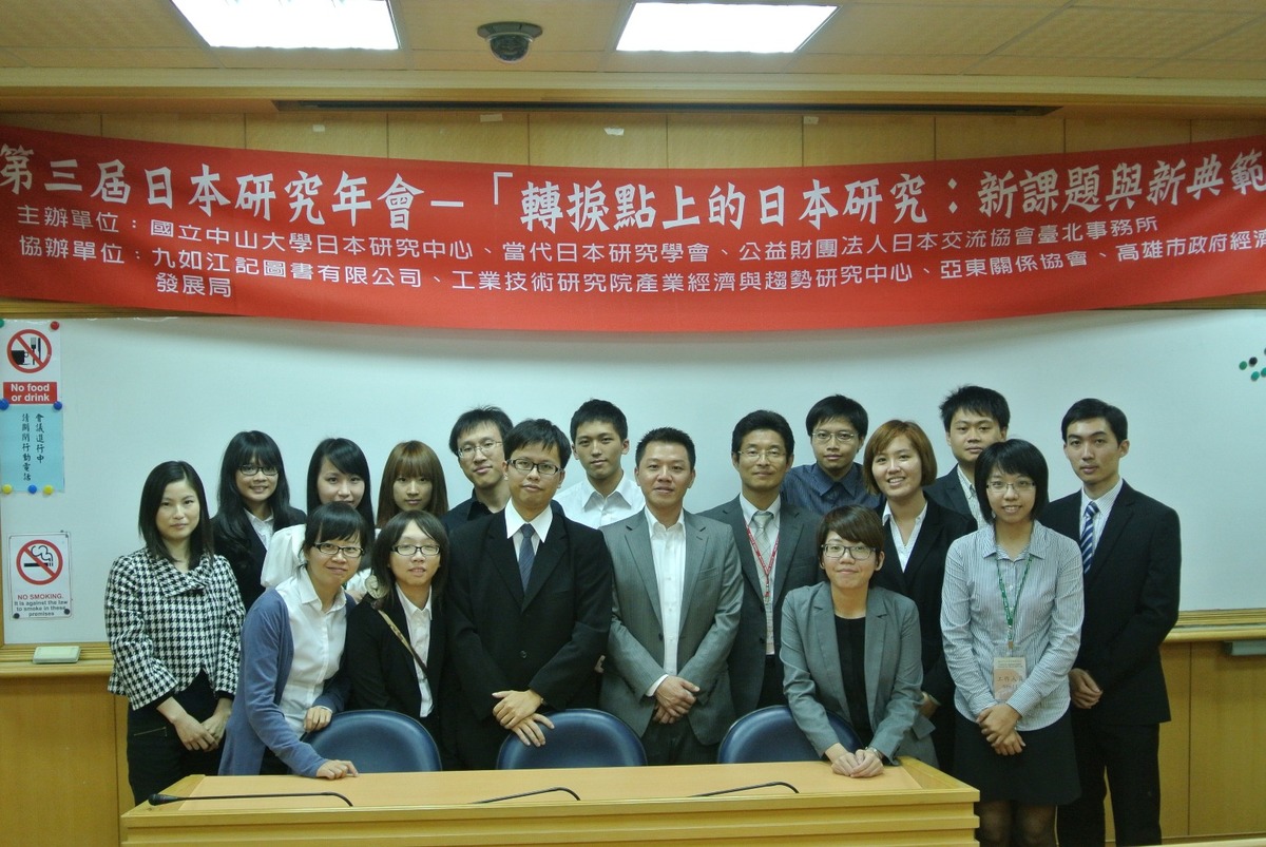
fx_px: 1408
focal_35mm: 40
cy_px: 424
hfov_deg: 48.4
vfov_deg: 33.5
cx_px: 633
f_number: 4.2
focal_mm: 15.1
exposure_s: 1/30
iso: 450
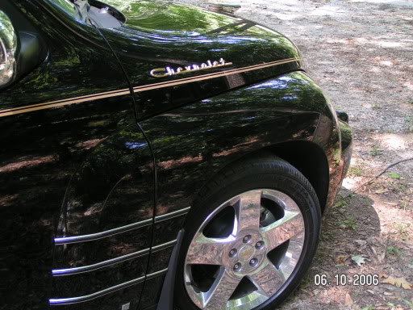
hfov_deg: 38.9
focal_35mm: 49
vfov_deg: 29.7
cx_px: 206
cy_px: 155
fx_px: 585
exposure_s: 1/60
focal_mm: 7.6
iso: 50
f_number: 2.8
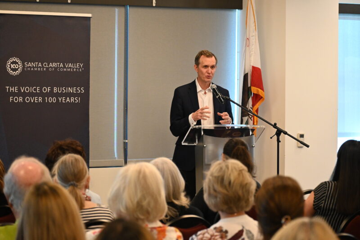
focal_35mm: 153
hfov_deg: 13.4
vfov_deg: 9.0
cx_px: 180
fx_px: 1530
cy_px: 120
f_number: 5
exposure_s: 1/125
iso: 3200
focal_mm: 102
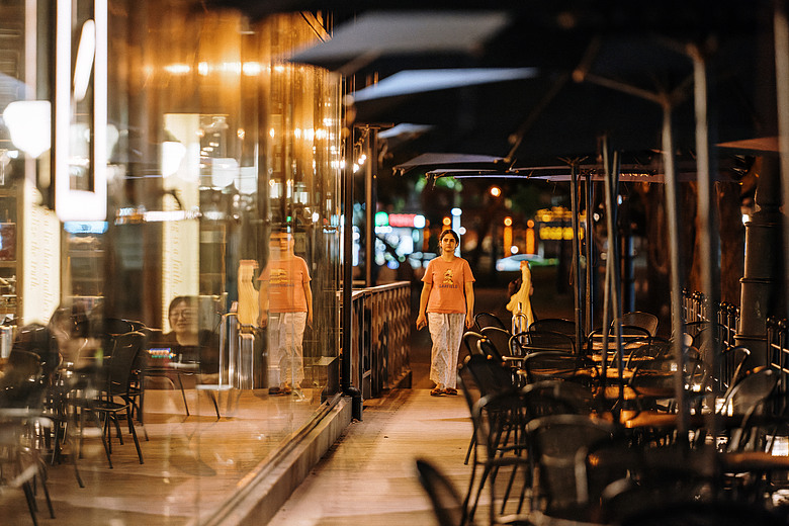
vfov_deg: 10.2
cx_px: 394
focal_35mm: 135
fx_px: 2959
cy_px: 263
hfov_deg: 15.2
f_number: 1.8
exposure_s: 1/250
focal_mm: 135
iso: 500
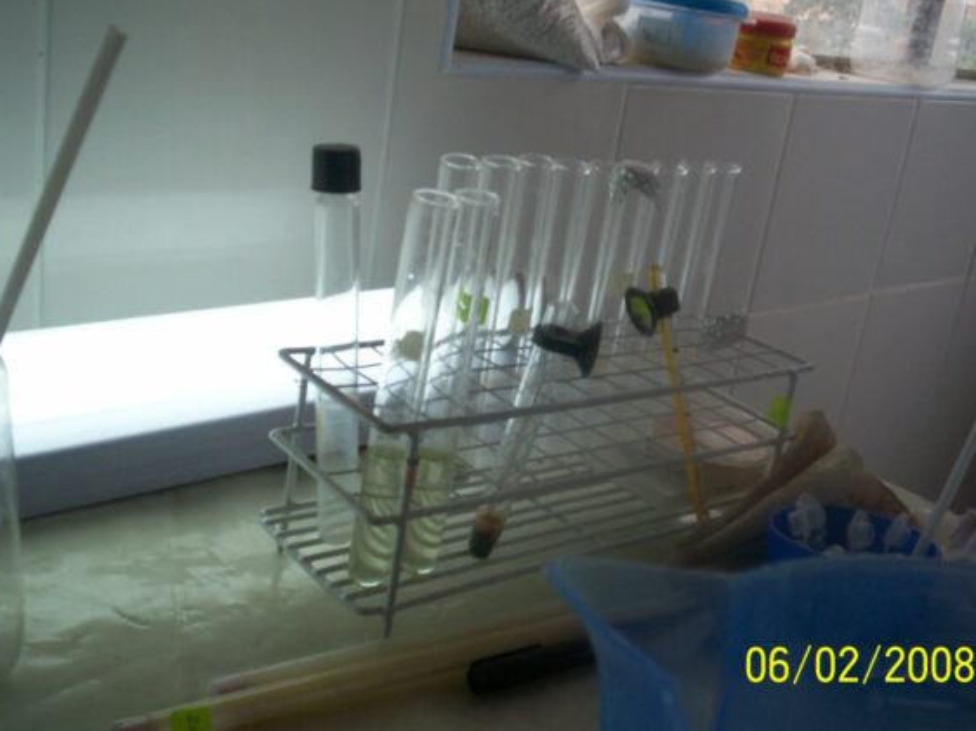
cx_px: 476
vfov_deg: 35.1
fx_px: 1156
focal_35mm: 41
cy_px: 359
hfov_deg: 45.8
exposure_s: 1/160
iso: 100
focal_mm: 5.9
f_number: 4.5
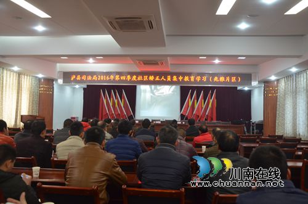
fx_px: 269
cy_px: 102
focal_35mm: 32
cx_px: 154
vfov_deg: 41.5
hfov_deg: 59.6
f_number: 3.8
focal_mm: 21
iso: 1250
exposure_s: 1/30
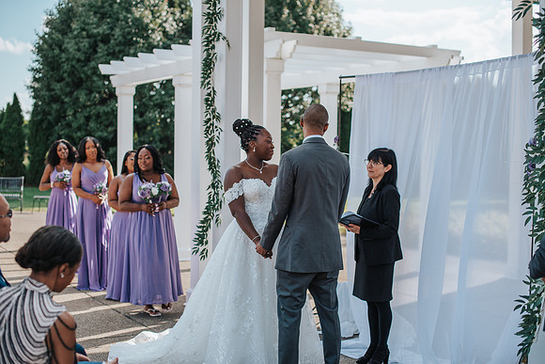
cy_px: 182
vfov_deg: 26.2
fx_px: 782
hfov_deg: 38.4
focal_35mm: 52
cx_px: 272
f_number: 2.5
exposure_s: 1/2500
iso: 200
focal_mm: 50
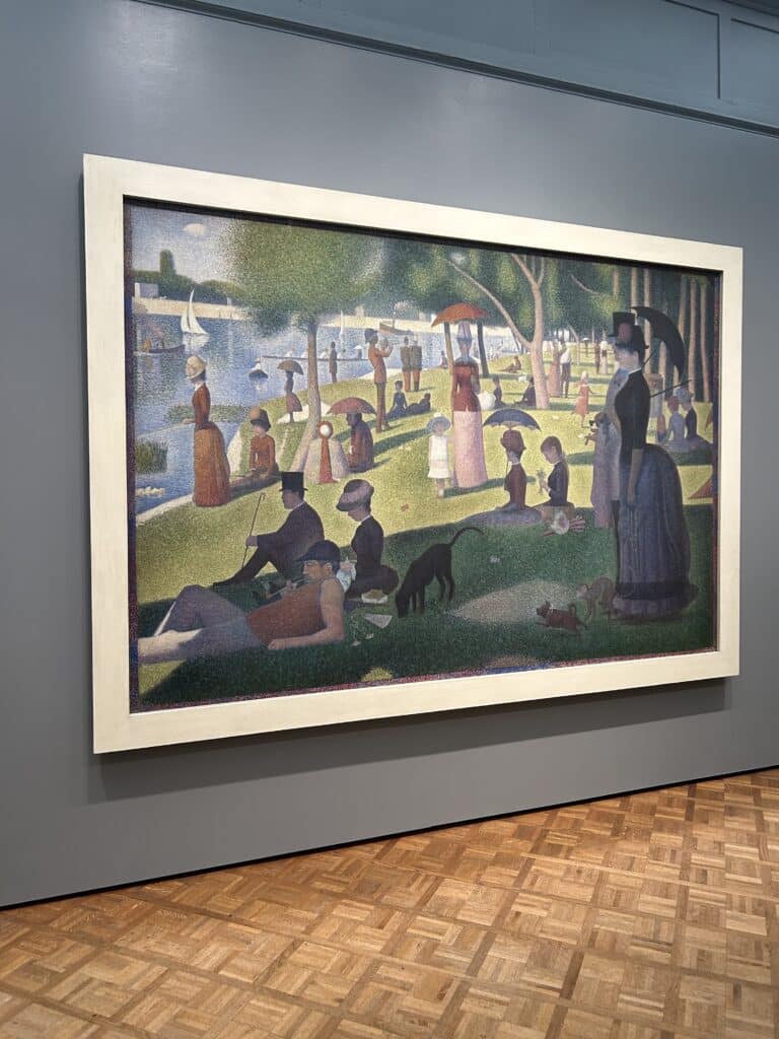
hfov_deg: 53.1
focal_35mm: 26
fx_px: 780
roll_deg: +0.7
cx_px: 390
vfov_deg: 67.3
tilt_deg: -0.4
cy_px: 520
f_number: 1.5
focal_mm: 5.7
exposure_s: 1/60
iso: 160
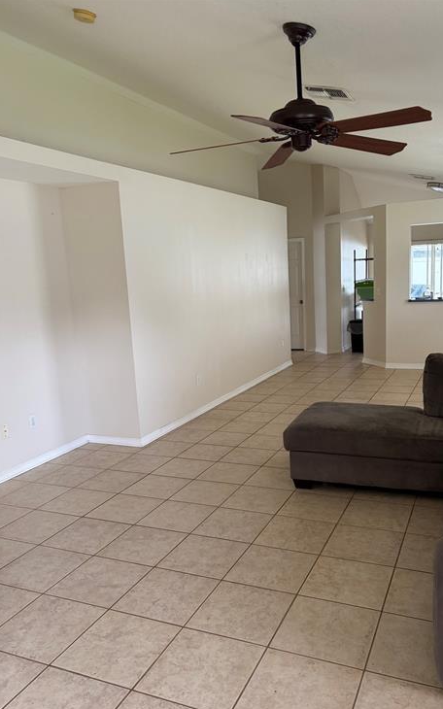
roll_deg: +1.9
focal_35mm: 29
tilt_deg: -8.9
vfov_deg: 64.6
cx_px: 245
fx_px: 560
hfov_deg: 43.1
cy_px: 370
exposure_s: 1/66
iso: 125
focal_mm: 5.96
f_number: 1.6
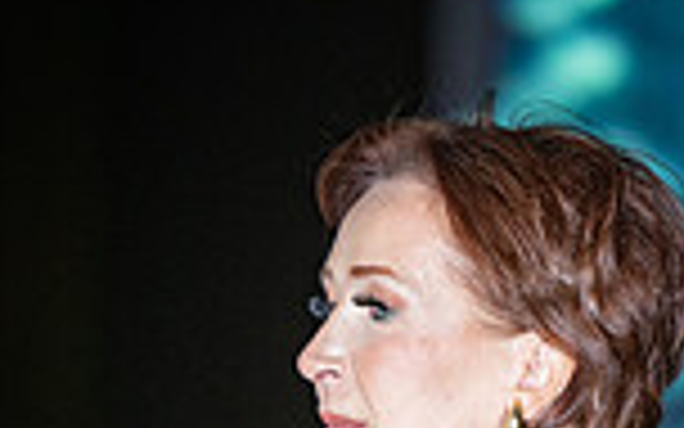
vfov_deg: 2.7
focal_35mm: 484
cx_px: 526
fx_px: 9022
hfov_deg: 4.3
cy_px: 910
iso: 1600
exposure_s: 1/800
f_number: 2.8
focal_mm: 160
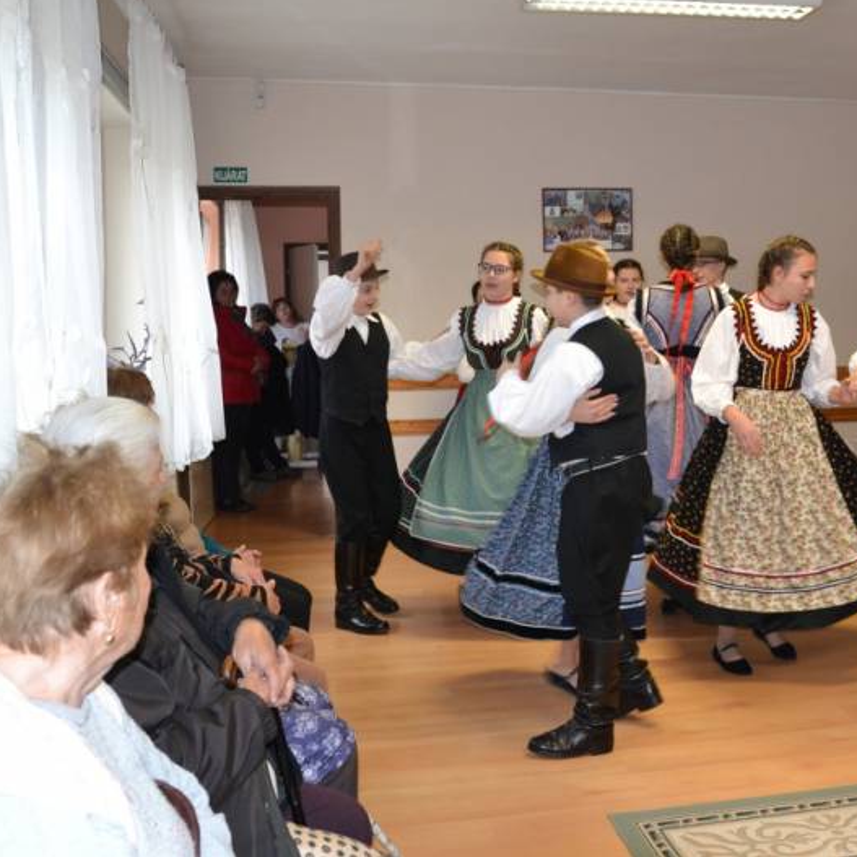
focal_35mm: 41
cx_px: 589
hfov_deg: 40.6
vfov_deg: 41.3
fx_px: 1138
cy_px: 424
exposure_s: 1/60
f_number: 3.8
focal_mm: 21
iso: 1250
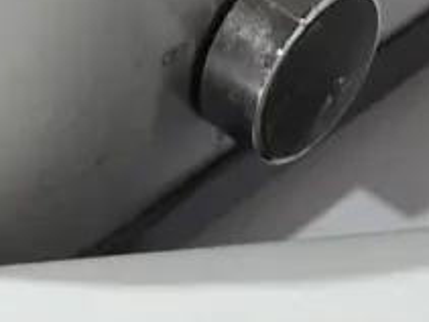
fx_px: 2168
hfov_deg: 11.3
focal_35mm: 175
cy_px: -405
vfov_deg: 7.9
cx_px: 179
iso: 800
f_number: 4
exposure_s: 1/60
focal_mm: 18
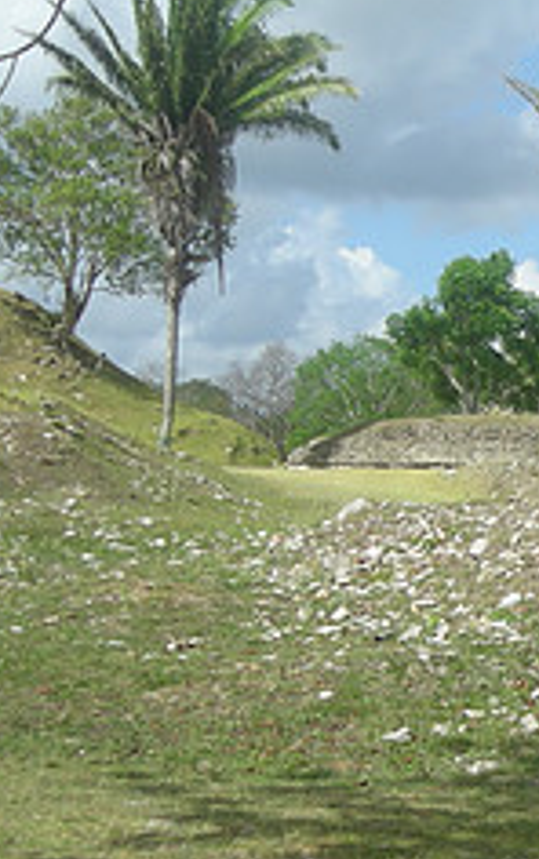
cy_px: 471
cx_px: 623
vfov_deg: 22.8
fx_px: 2134
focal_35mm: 91
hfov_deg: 14.0
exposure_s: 1/263
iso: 50
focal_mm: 5.7
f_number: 5.7
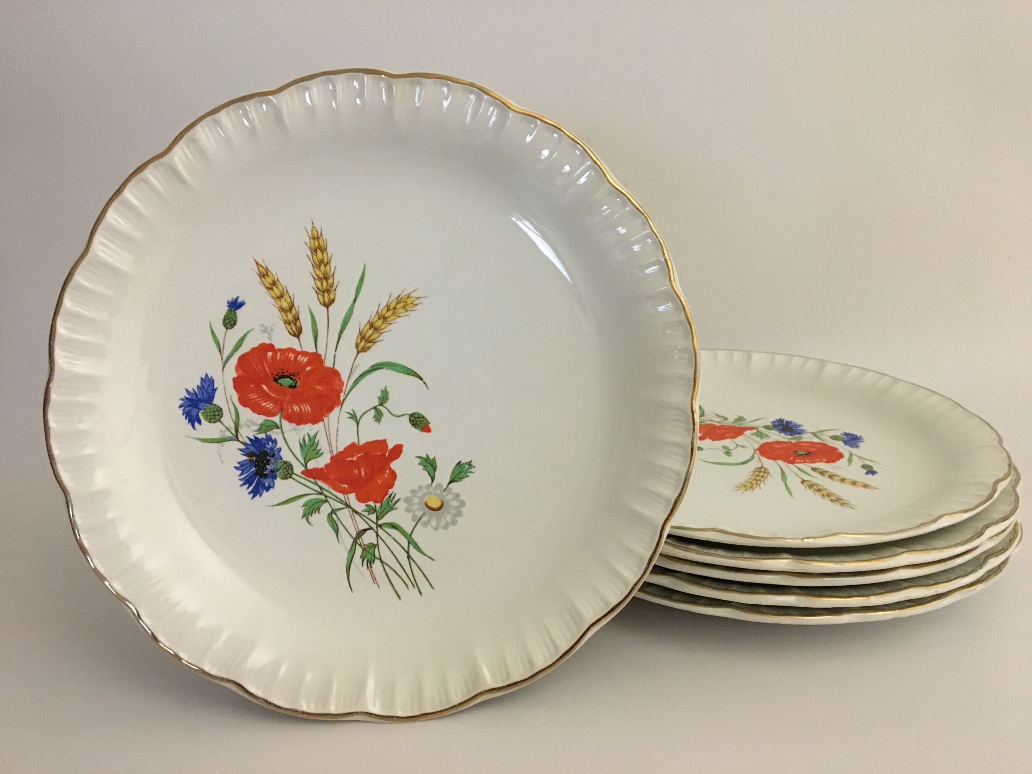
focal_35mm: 29
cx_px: 516
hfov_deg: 61.7
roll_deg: +1.2
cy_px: 387
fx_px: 865
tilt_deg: -17.6
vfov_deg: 48.2
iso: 200
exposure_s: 1/17
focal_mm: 4.15
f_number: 2.2
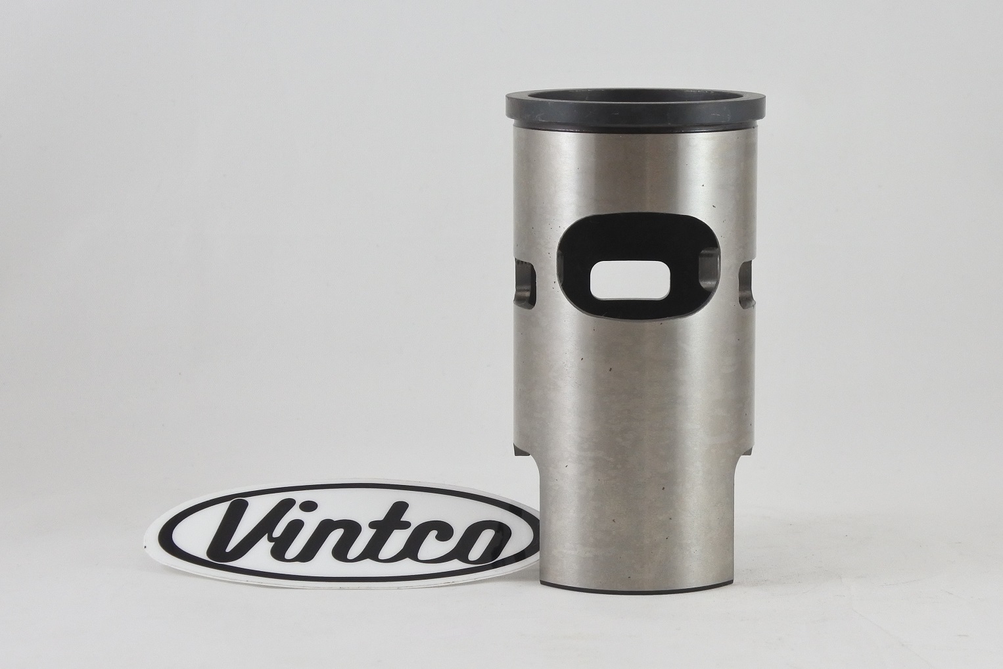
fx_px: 1588
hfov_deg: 35.0
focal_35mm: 57
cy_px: 334
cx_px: 502
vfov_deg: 23.8
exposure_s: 1/125
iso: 500
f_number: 4.8
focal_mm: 21.4
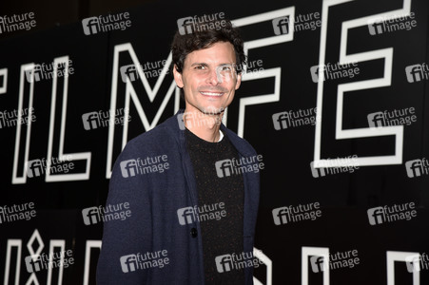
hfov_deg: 22.2
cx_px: 214
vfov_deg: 14.8
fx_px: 1096
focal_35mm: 92
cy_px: 142
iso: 800
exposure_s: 1/160
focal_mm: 92
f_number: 8
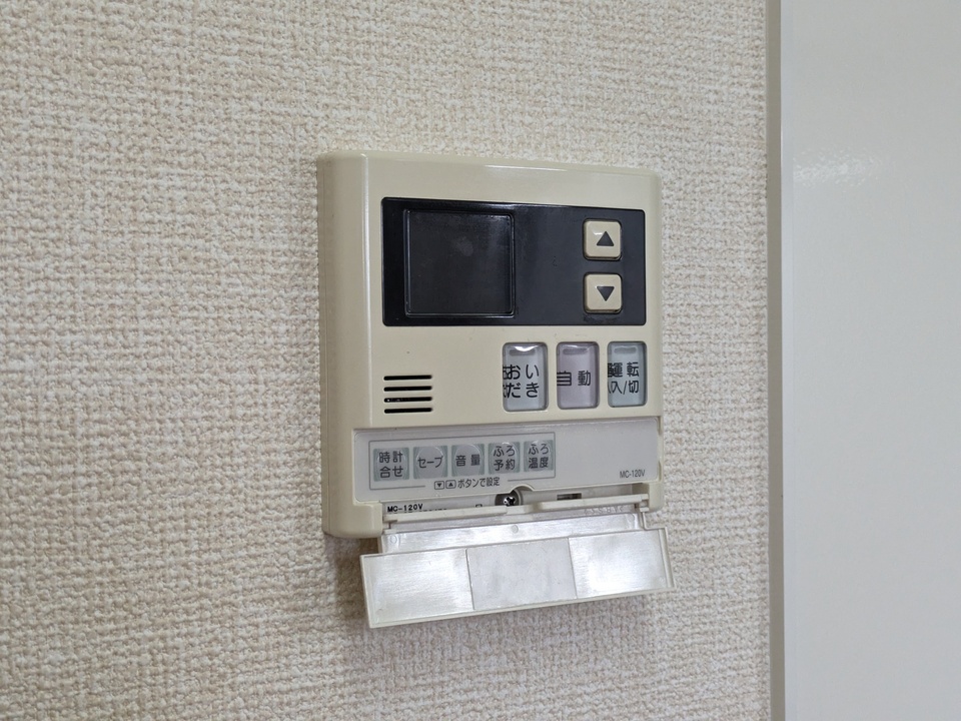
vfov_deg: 28.6
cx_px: 480
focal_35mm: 51
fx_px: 1416
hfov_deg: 37.5
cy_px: 360
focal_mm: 5.43
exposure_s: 1/120
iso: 324
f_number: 1.89
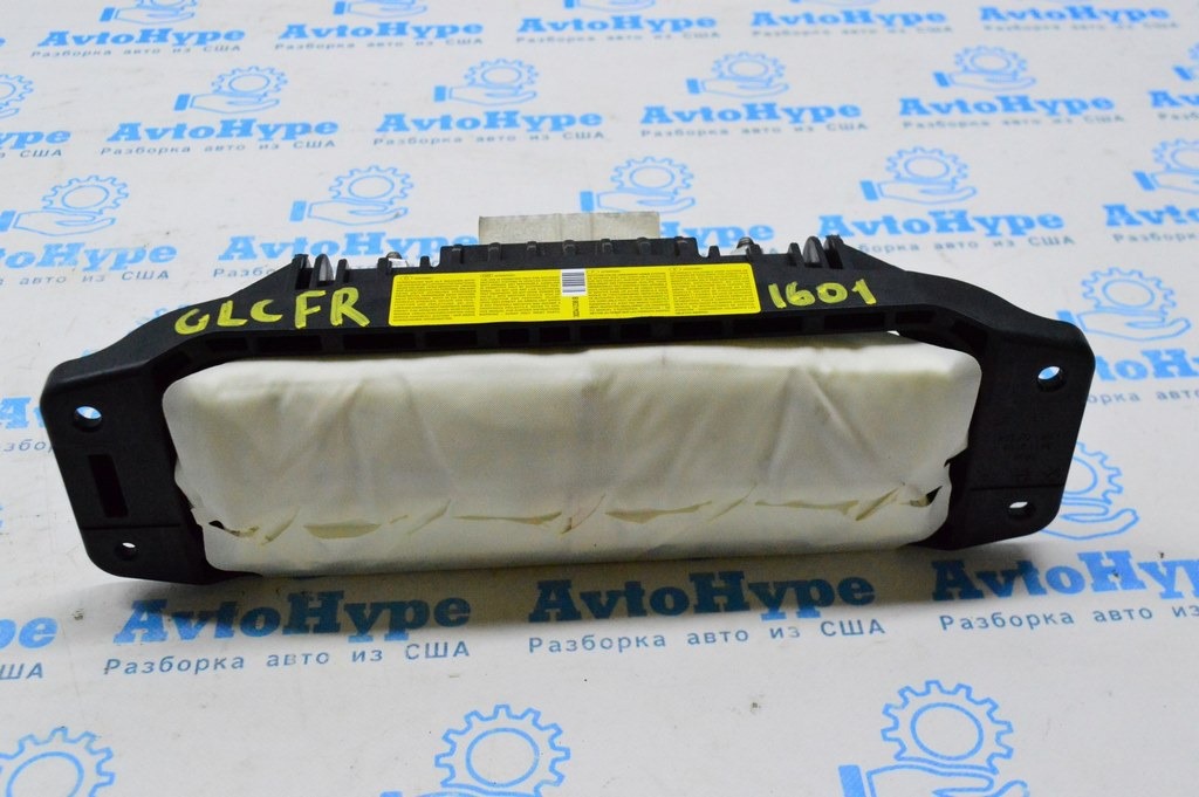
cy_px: 398
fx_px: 1448
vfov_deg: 30.8
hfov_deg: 45.0
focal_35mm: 44
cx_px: 600
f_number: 9
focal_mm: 29
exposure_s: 1/320
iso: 6400
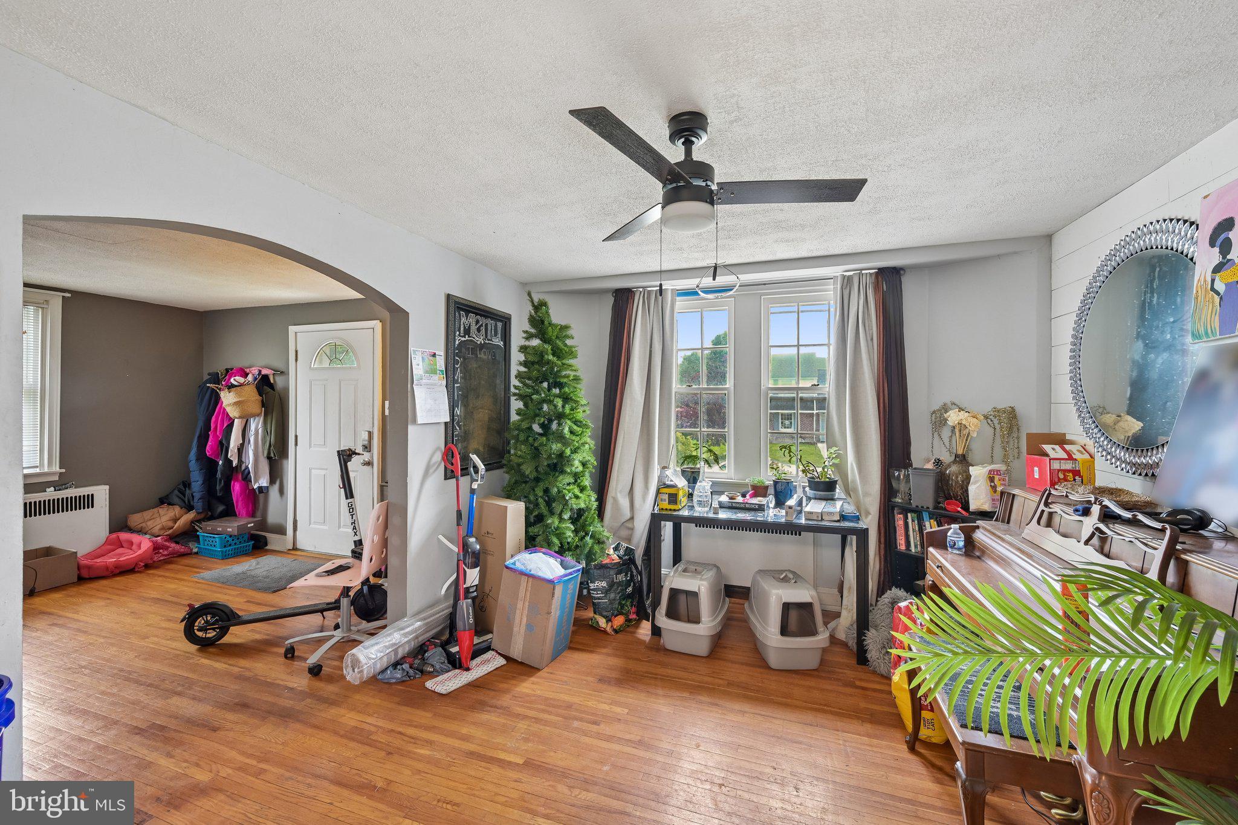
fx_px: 481
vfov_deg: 81.2
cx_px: 619
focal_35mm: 14
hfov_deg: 104.3
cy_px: 412
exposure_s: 1/8
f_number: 8
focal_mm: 14
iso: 400
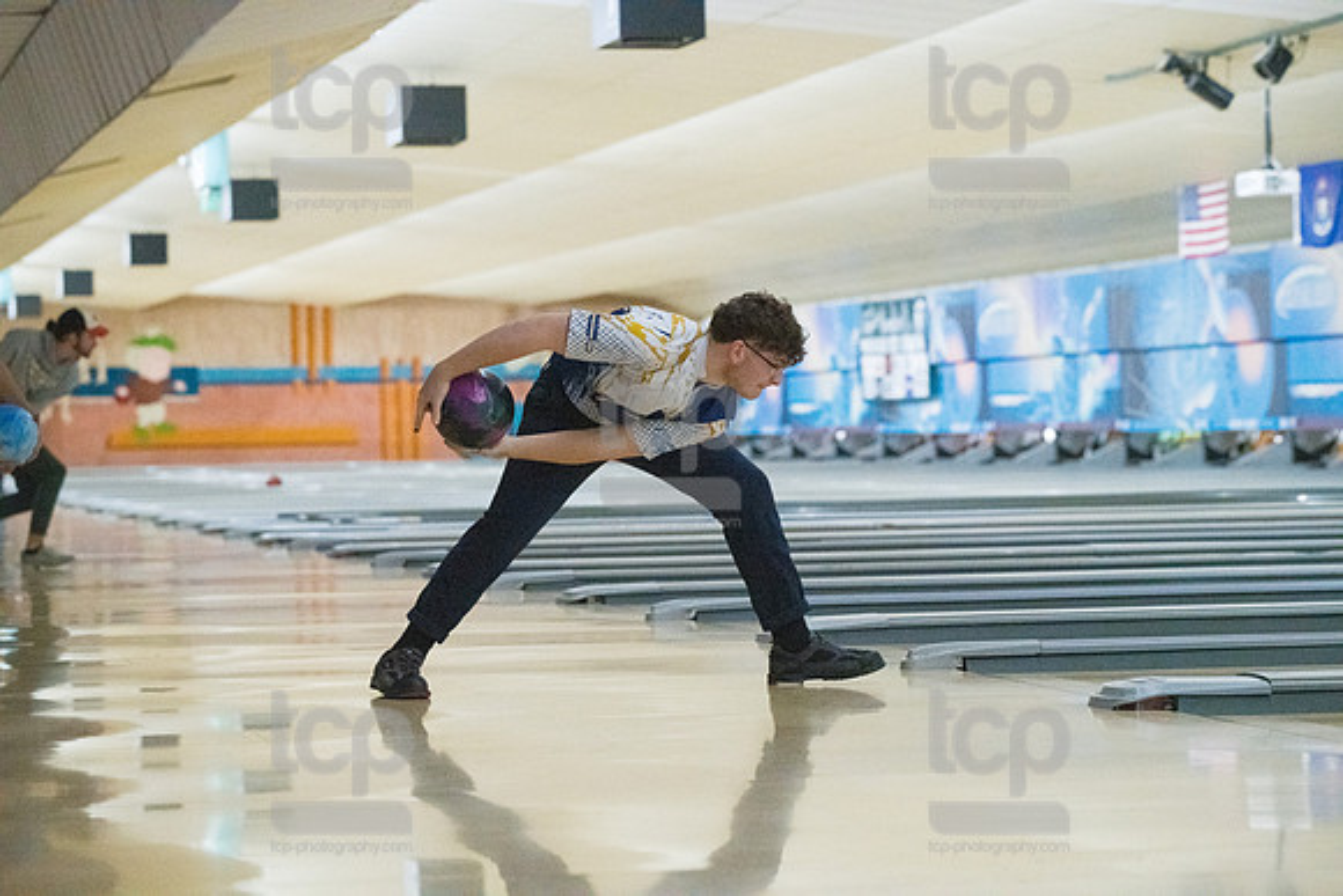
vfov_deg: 12.5
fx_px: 4104
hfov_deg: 18.6
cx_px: 672
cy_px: 448
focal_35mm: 110
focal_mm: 110
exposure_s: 1/1000
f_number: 4
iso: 10000
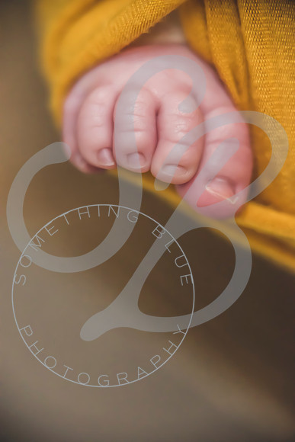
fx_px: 1167
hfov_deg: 14.4
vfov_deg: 21.5
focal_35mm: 95
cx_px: 148
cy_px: 221
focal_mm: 95
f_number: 5.6
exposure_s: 1/250
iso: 4000
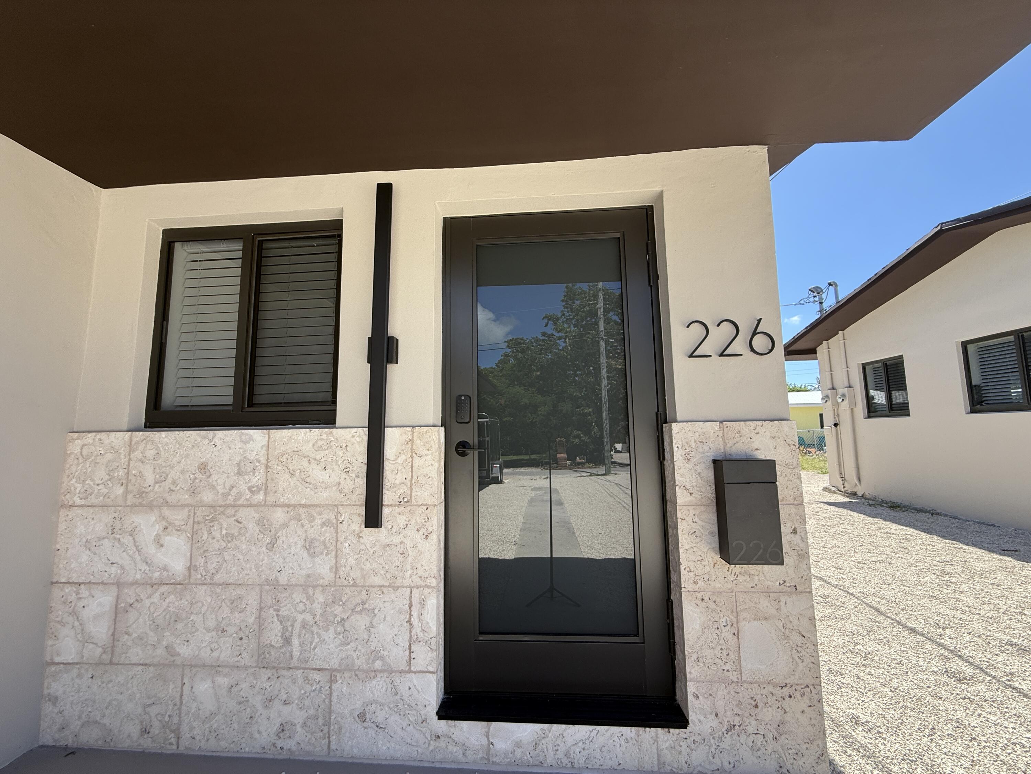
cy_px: 387
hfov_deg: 102.1
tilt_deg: +7.0
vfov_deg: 85.7
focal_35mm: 14
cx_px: 516
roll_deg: +0.8
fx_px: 417
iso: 50
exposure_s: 1/448
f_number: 2.2
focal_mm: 2.22
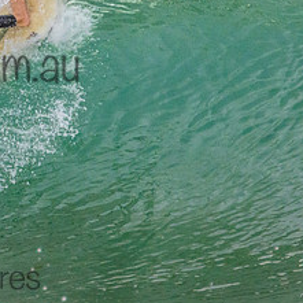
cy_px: -23
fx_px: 22579
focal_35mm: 2280
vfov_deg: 0.8
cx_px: -66
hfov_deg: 0.8
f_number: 11
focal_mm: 800
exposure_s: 1/2000
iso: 2500
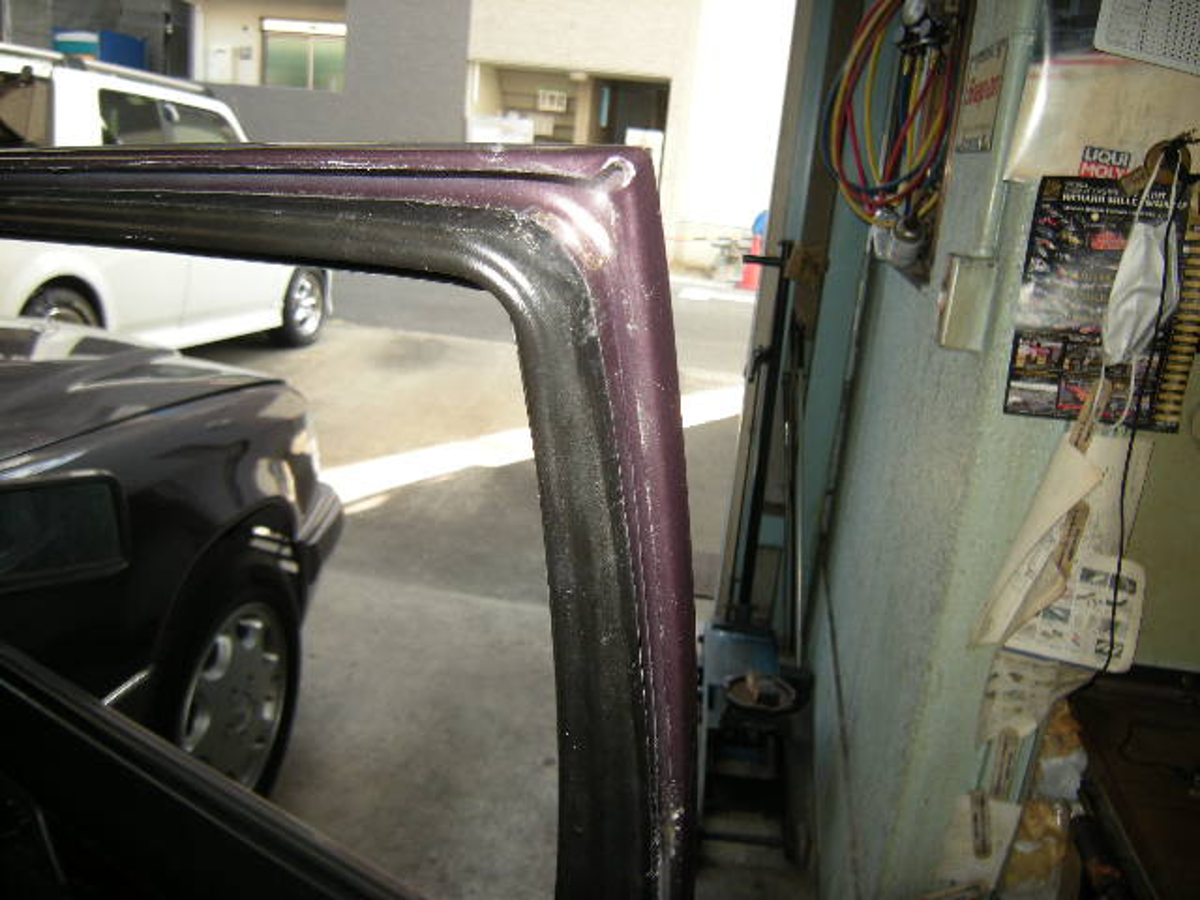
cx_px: 600
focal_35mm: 28
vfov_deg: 49.7
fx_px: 971
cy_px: 450
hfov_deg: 63.4
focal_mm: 4.7
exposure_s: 1/126
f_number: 2.8
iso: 91
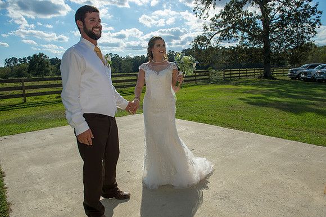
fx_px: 235
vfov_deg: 49.5
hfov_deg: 69.4
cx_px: 163
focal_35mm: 26
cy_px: 108
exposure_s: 1/1600
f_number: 6.3
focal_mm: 26
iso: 200
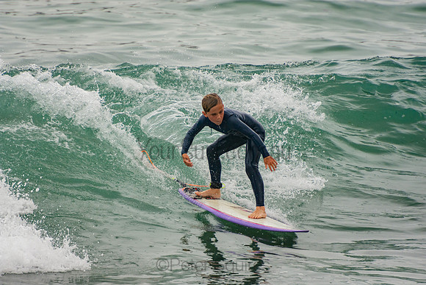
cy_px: 142
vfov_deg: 2.3
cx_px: 213
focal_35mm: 600
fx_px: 7101
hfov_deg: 3.4
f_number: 5.6
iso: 320
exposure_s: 1/1250
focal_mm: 400
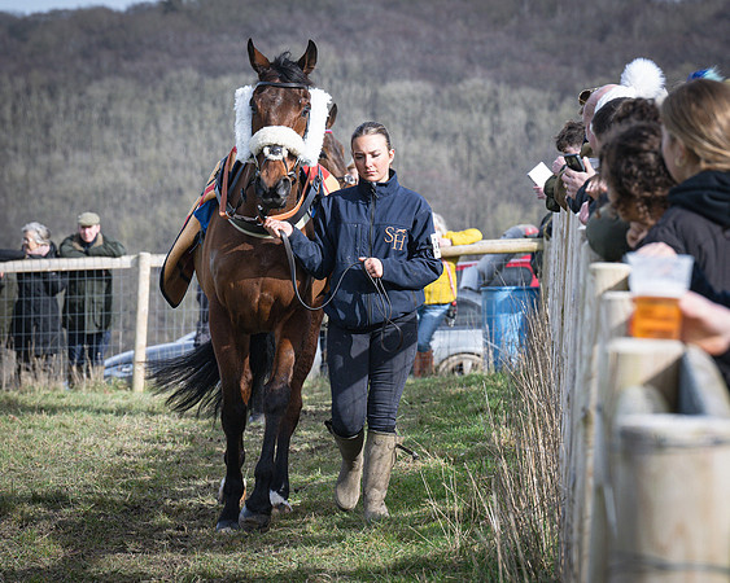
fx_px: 5705
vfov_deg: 5.9
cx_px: 377
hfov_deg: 7.3
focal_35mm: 264
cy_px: 298
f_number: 5.6
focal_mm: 120
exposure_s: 1/1250
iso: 400
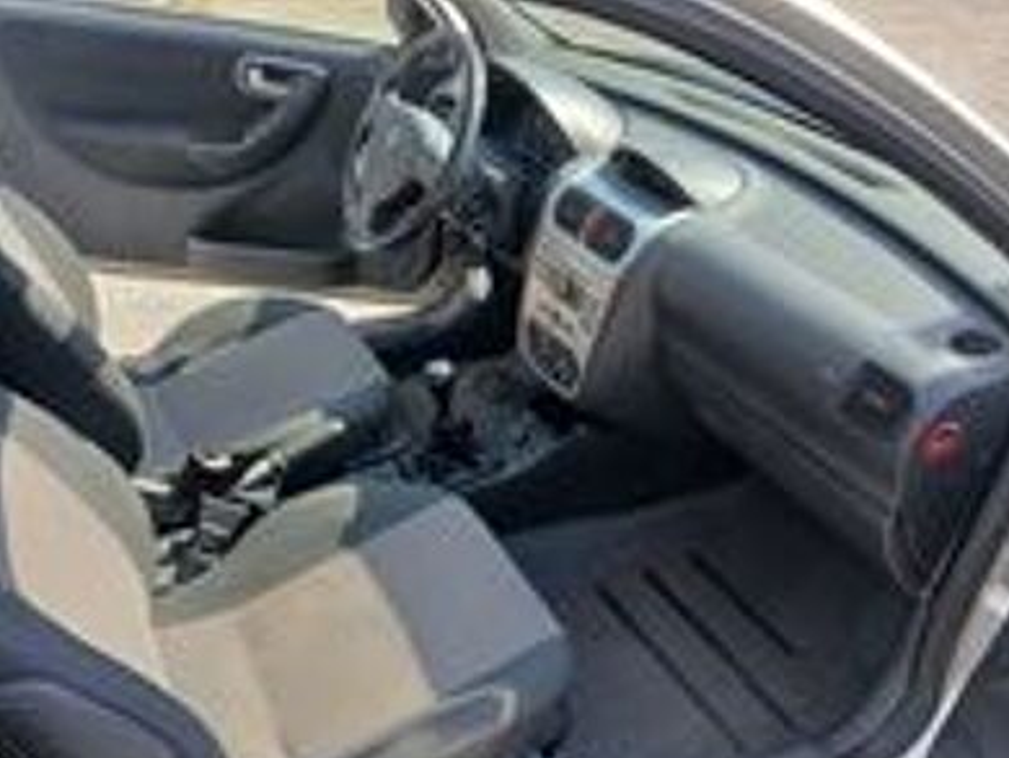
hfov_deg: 56.4
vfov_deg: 43.9
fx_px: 933
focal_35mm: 32
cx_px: 411
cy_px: 460
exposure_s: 1/100
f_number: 1.8
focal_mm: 3.98
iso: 20
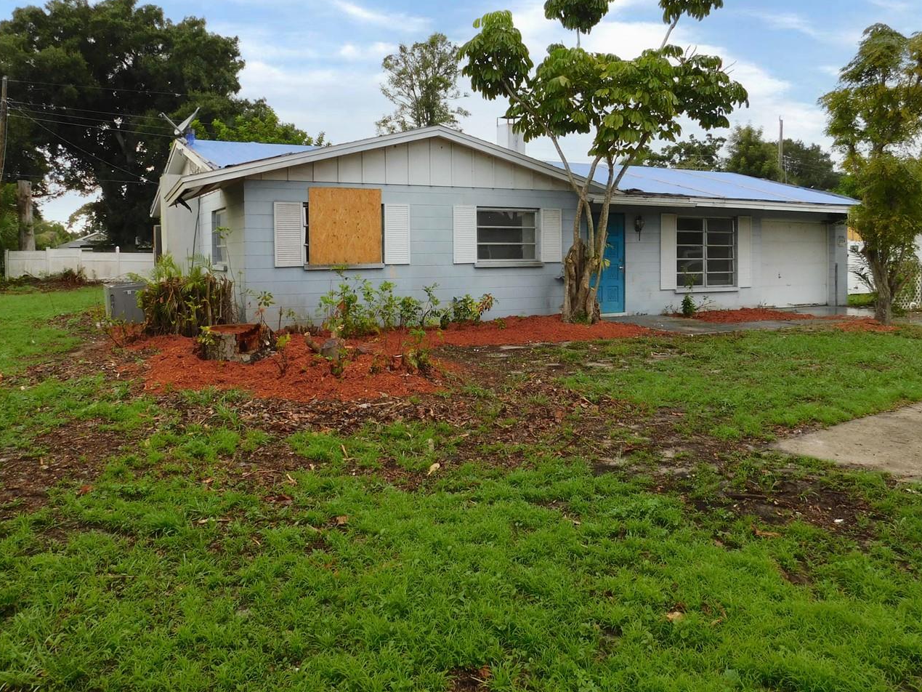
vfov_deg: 47.9
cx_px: 472
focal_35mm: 29
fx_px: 772
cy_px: 267
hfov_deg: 61.6
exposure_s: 1/125
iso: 125
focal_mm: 4
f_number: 3
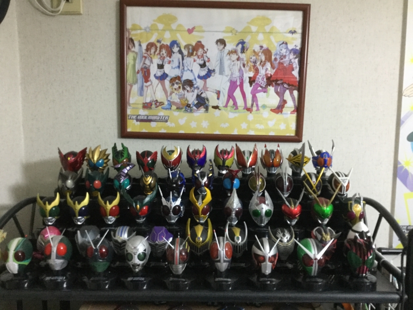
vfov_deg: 45.4
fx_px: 370
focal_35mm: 31
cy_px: 155
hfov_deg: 58.4
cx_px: 206
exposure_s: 1/30
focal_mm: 3.3
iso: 160
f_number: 2.4
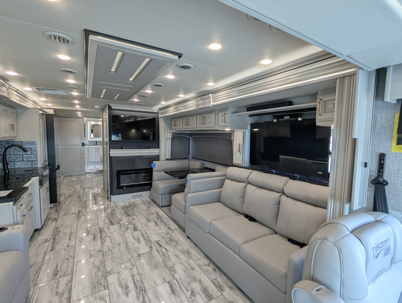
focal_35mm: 16
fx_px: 186
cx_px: 201
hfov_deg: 94.4
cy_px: 152
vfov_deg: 78.2
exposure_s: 1/150
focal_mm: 2.35
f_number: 2.2
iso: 104
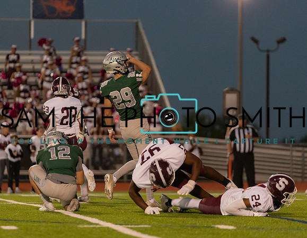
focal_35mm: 260
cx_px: 143
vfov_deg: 5.8
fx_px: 2338
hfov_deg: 7.5
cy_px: 114
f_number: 2.8
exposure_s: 1/1250
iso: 5000
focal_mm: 200
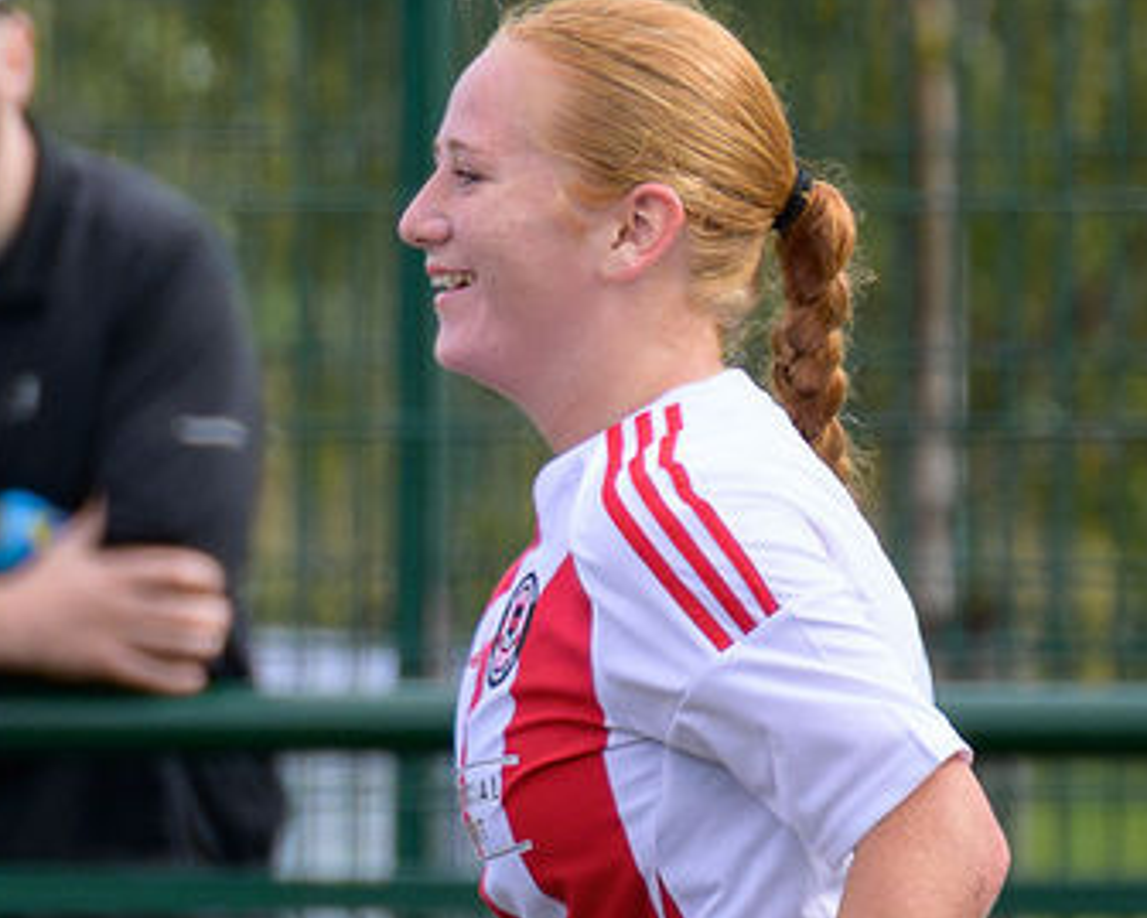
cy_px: 368
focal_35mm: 2444
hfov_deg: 0.8
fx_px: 82990
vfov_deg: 0.6
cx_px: -1399
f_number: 5.3
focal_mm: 340
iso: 900
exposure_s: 1/1600
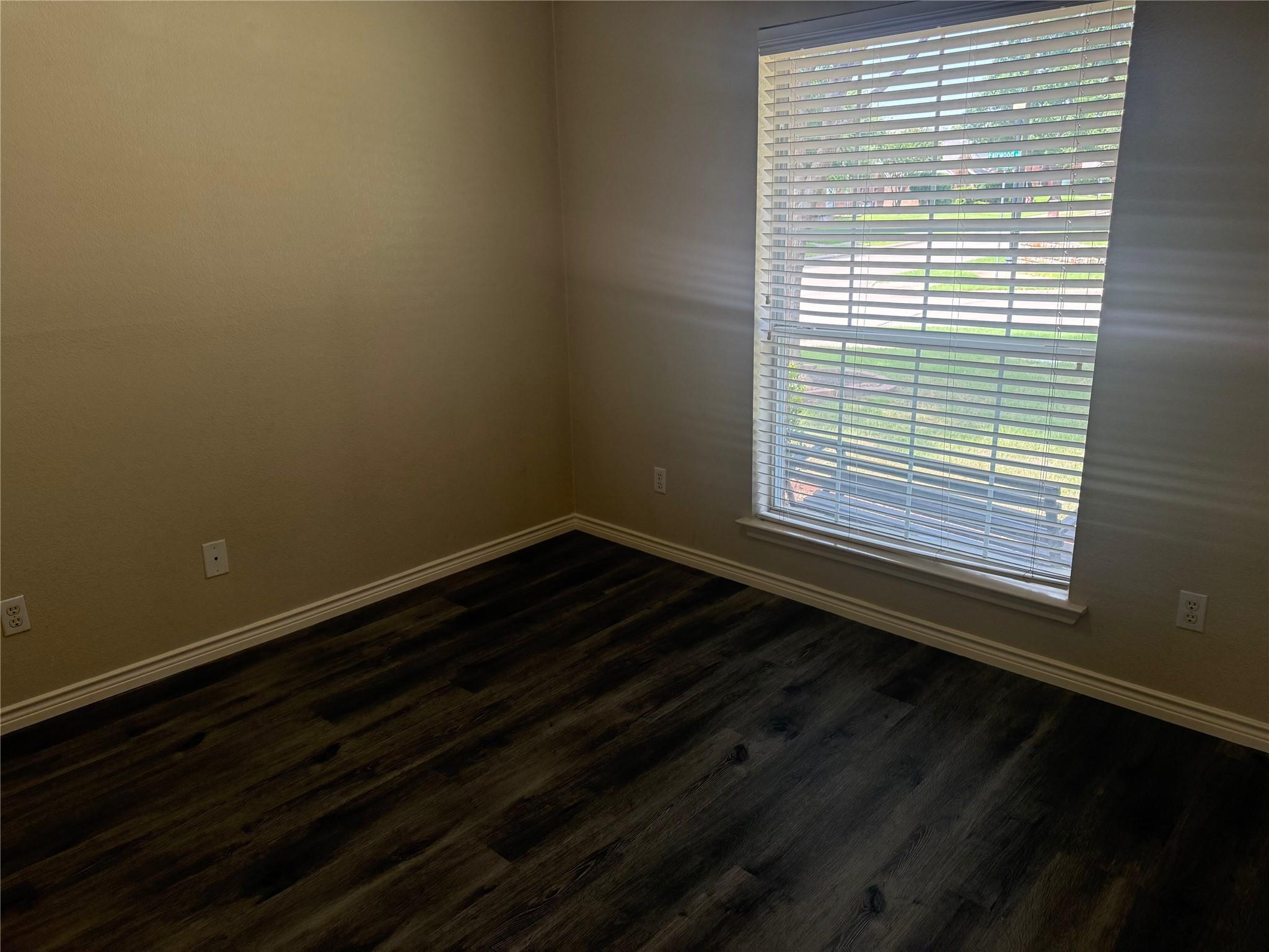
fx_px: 880
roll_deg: +1.4
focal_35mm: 24
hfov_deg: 71.6
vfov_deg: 56.8
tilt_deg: -14.8
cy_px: 476
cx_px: 634
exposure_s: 1/236
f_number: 1.78
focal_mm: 6.76
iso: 200
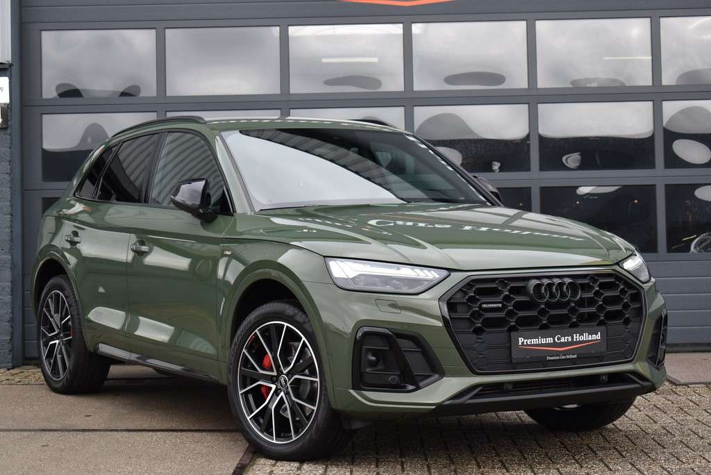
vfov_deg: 18.2
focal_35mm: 75
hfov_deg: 27.0
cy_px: 238
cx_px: 356
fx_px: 1482
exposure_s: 1/125
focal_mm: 50
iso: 400
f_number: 5.6
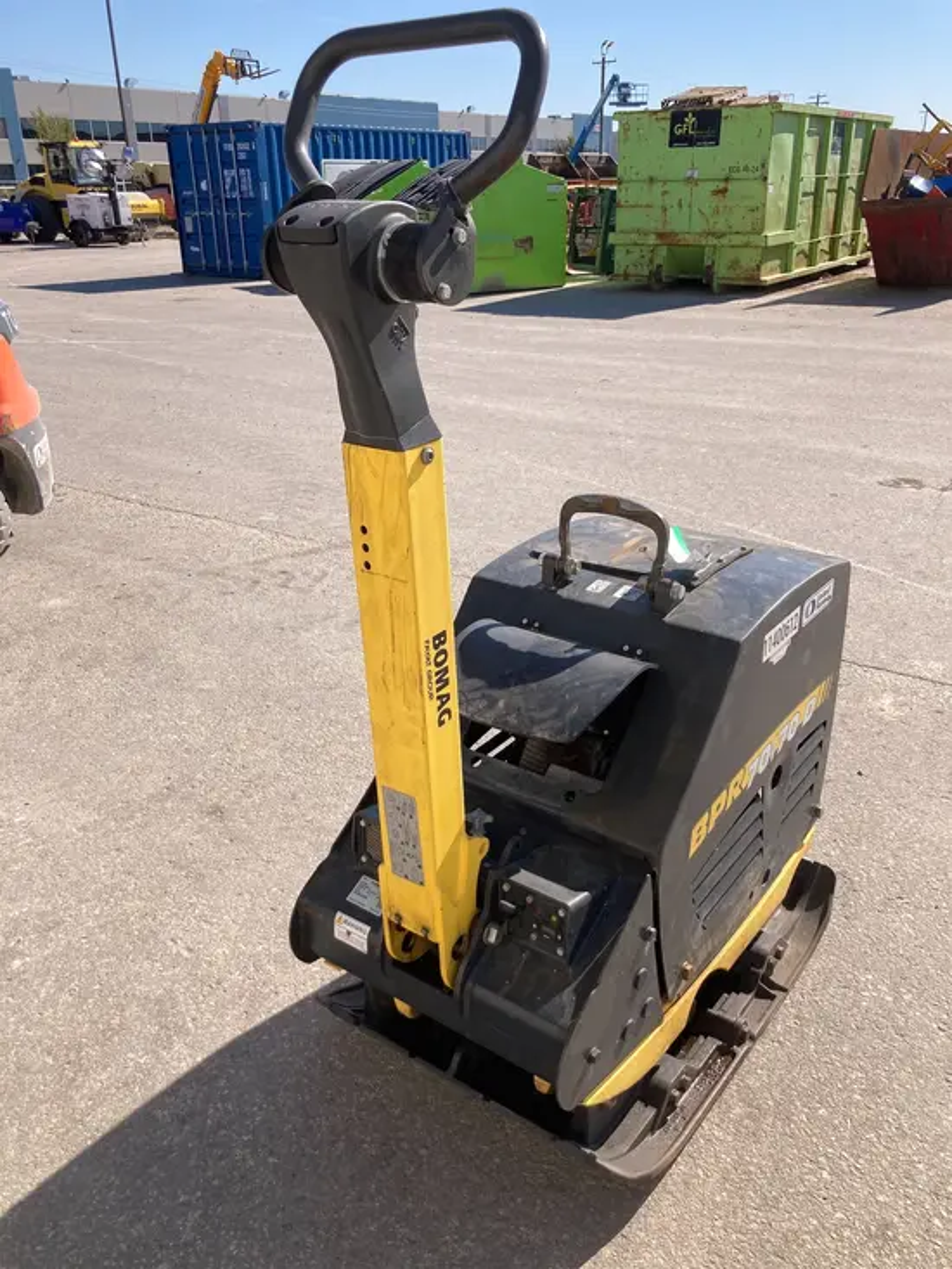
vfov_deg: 63.4
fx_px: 1026
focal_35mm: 28
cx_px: 476
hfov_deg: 49.8
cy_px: 634
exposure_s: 1/1919
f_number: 1.8
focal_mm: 3.99
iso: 20
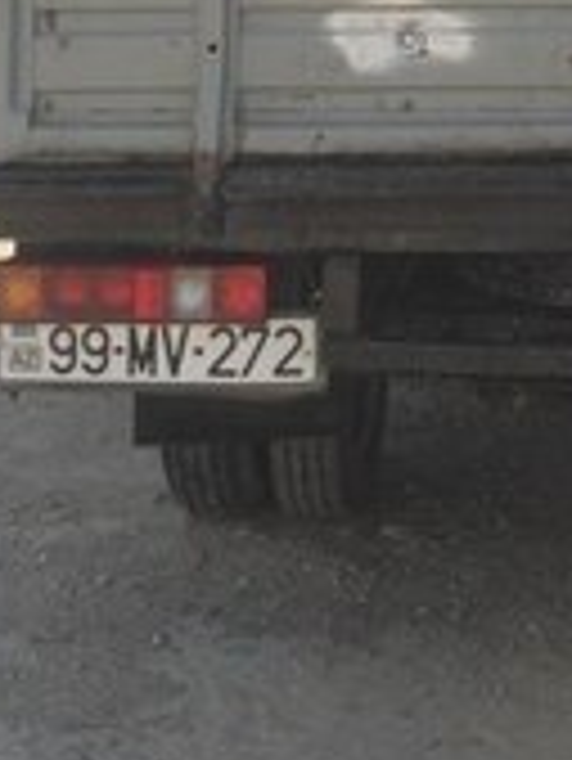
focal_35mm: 97
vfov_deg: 18.3
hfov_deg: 15.0
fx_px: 2134
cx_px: 558
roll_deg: +0.2
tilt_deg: +2.3
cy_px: -328
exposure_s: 1/903
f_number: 2.4
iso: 50
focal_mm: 4.12
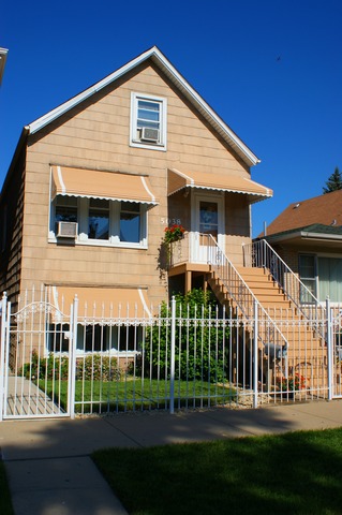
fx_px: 471
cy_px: 258
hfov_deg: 39.9
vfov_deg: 57.3
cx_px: 171
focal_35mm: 33
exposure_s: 1/320
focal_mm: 22
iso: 100
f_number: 10
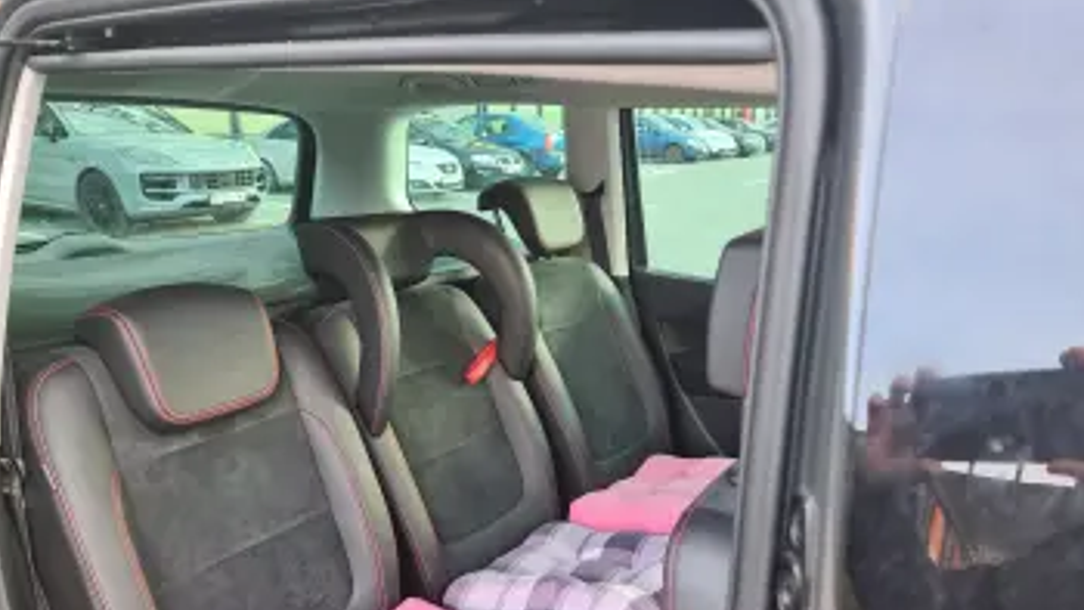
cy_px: 368
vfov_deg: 41.3
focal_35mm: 28
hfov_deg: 67.9
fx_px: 805
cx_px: 533
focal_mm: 7
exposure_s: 1/100
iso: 125
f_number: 1.8
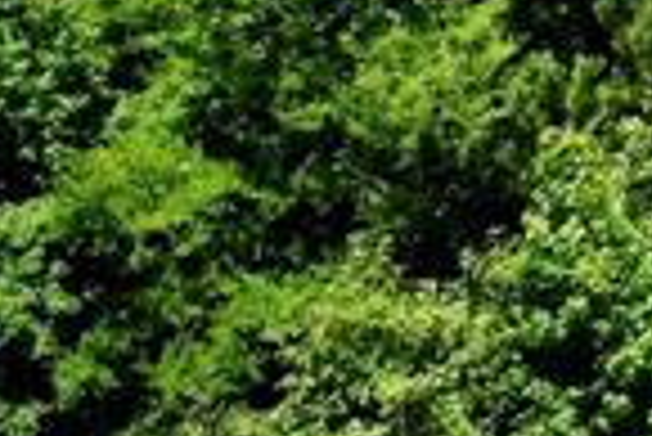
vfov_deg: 6.7
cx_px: 1893
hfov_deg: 9.4
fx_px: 3191
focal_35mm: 176
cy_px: -1074
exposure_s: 1/3200
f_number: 1.7
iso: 110
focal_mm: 6.72
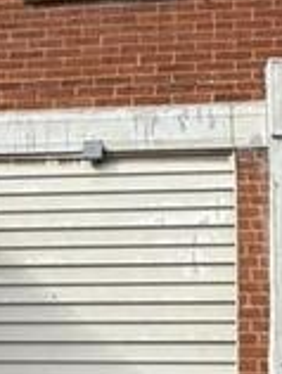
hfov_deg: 24.9
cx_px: 161
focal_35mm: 59
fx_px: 639
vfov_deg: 32.3
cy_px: 259
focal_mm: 2.22
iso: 50
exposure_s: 1/2410
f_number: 2.2
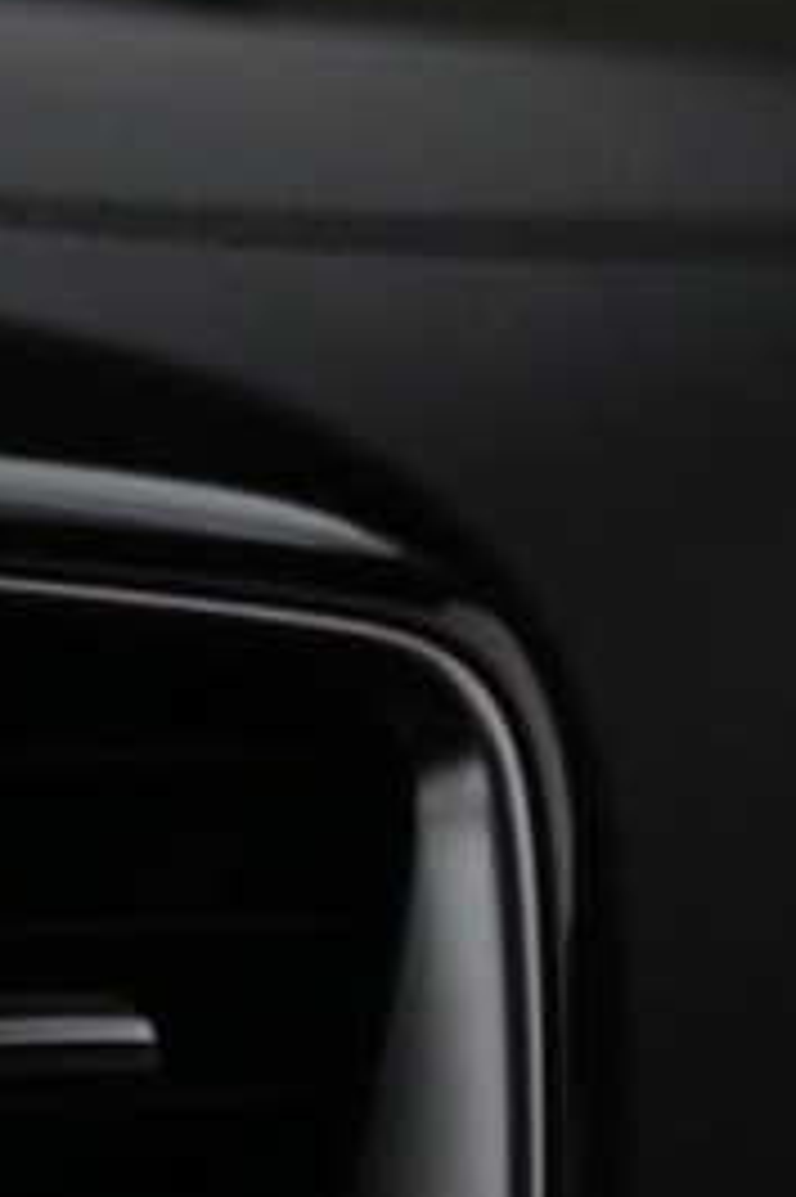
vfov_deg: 10.0
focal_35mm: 206
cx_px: -2375
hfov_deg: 5.7
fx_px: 6826
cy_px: 778
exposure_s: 1/40
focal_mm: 22.5
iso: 800
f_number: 4
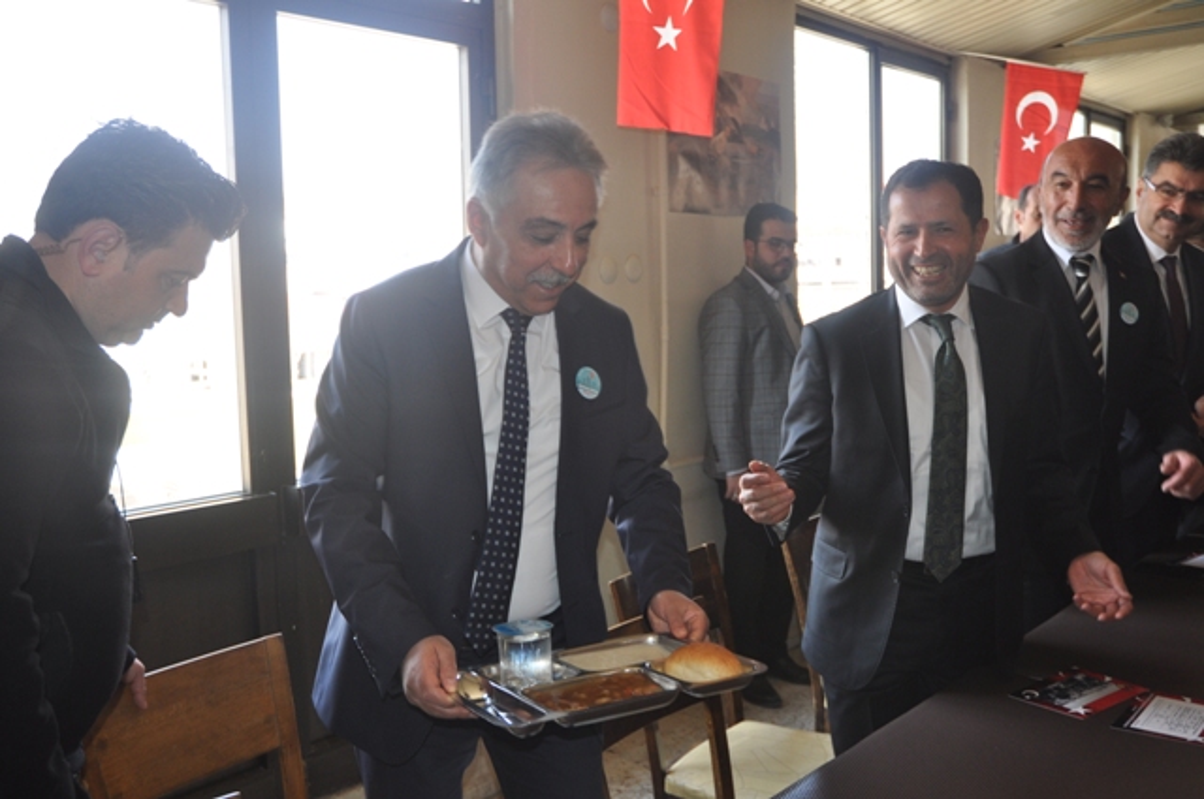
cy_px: 400
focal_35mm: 36
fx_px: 1202
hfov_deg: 53.2
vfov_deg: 36.8
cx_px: 602
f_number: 3.8
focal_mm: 24
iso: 400
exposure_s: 1/125
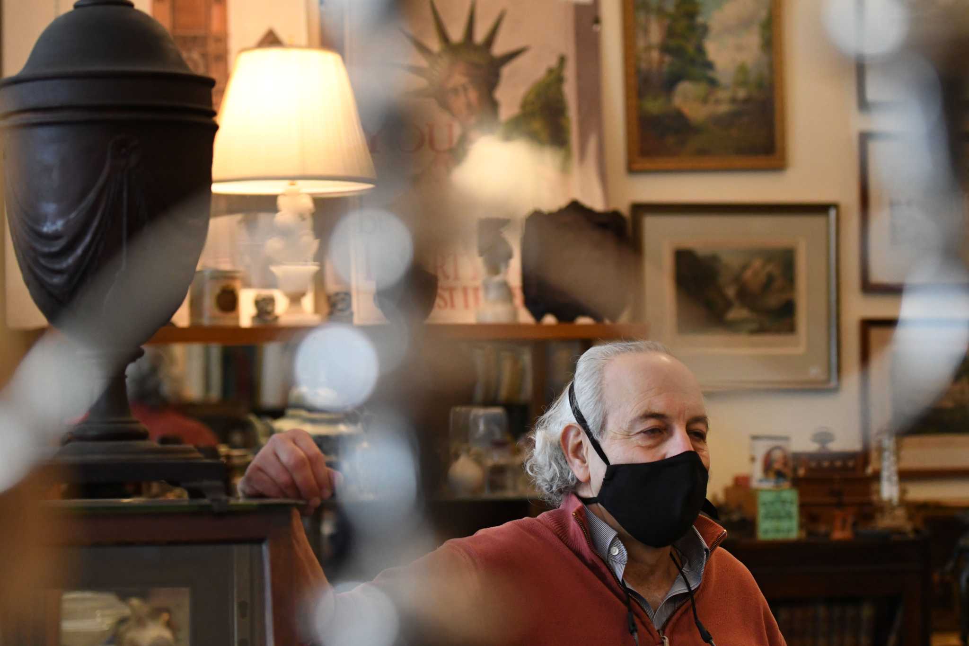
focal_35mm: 105
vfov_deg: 13.0
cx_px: 484
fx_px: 2826
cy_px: 323
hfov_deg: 19.5
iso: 3200
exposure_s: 1/400
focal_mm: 70
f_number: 2.8
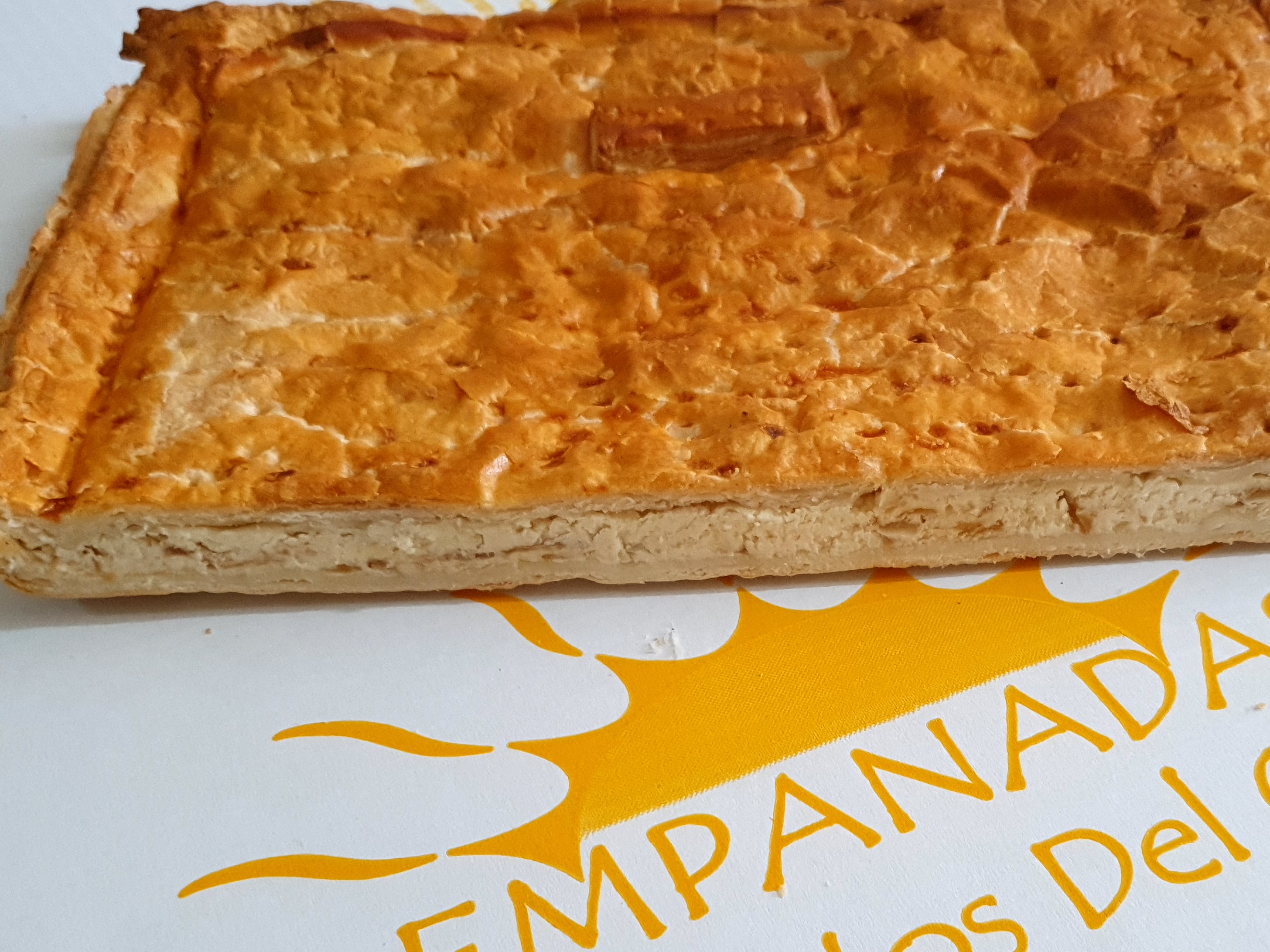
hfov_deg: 50.6
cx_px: 831
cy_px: 631
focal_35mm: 36
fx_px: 1321
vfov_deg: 39.2
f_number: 1.5
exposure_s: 1/50
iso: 160
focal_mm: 4.32
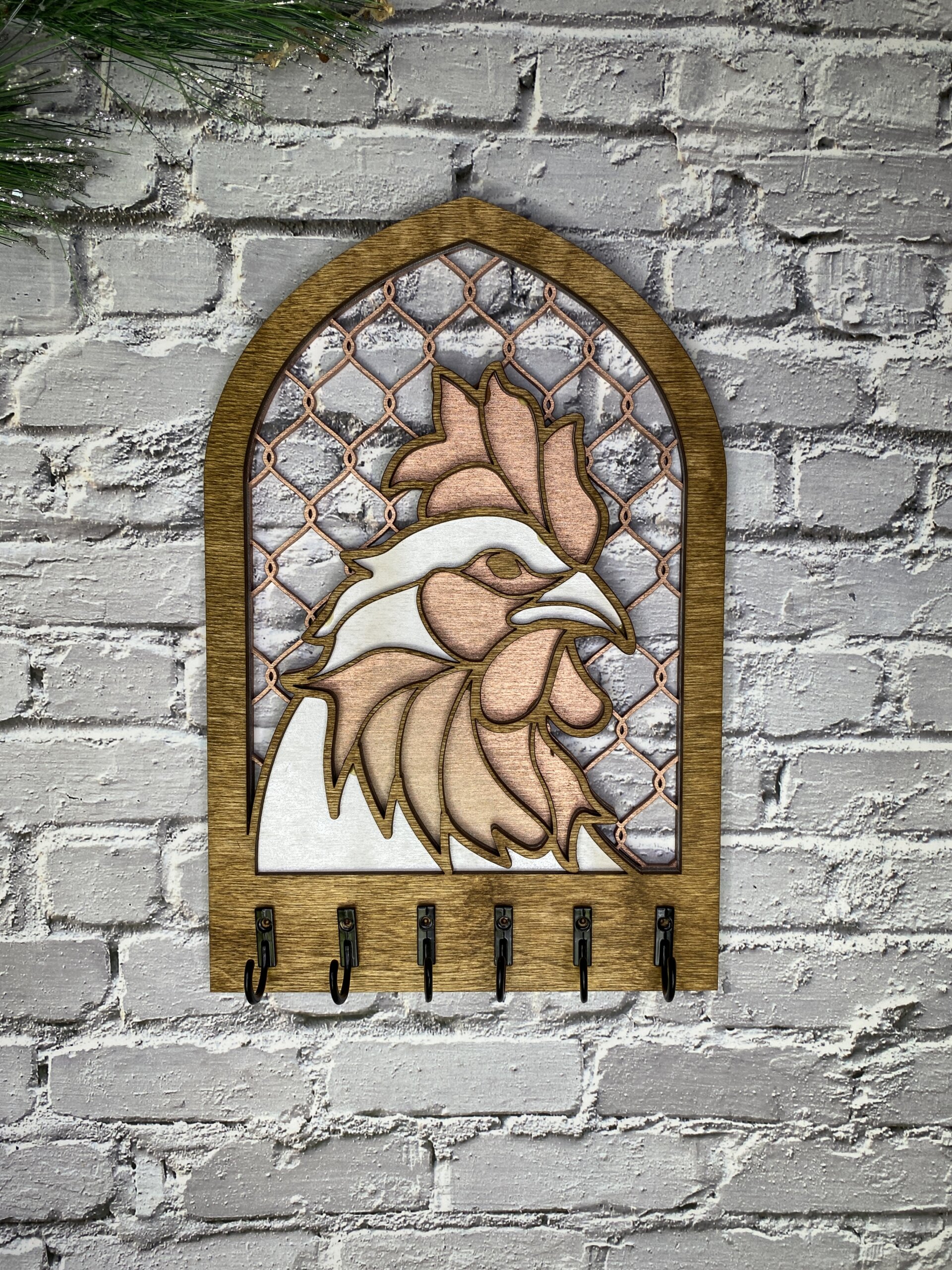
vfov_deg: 67.3
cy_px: 635
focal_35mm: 26
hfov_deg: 53.1
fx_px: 953
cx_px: 476
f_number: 1.8
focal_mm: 4.25
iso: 80
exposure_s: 1/120
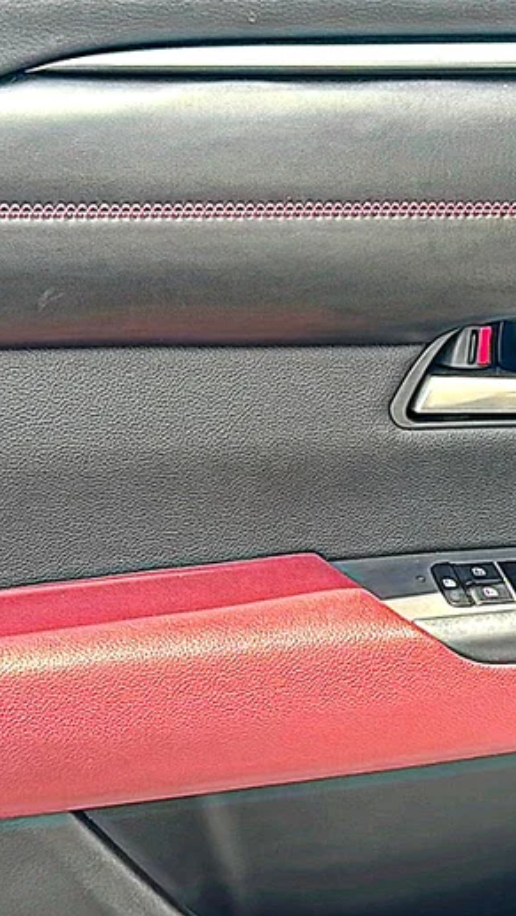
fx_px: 1434
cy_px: 460
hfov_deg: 19.8
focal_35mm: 59
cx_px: 502
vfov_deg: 35.4
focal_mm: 6.86
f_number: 1.78
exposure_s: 1/522
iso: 100
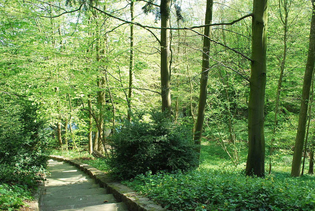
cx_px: 158
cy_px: 106
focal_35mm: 27
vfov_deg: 48.0
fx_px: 237
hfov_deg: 67.3
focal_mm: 18
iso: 200
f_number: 7.1
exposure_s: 1/60
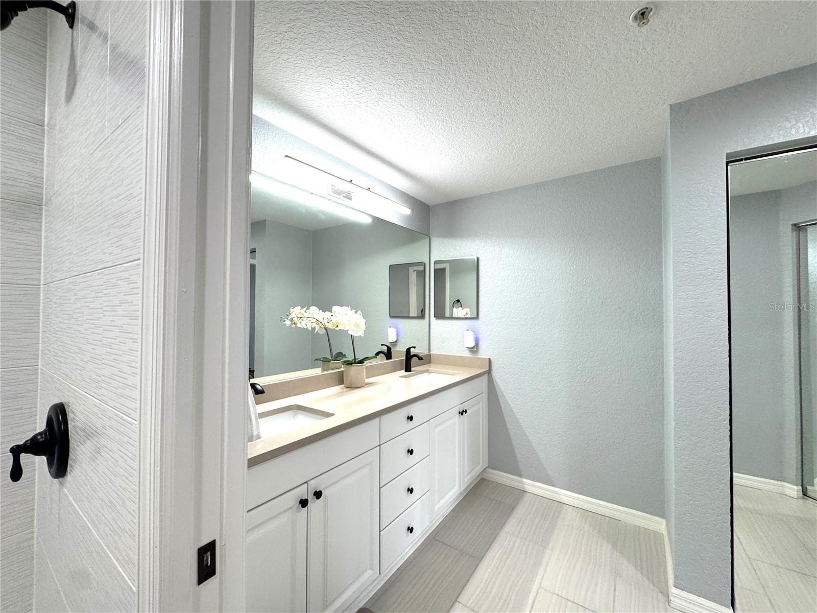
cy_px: 306
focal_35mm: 14
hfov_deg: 102.1
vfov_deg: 85.7
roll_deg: -1.3
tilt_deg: -1.3
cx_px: 408
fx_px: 330
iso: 160
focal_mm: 2.22
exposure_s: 1/120
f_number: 2.2
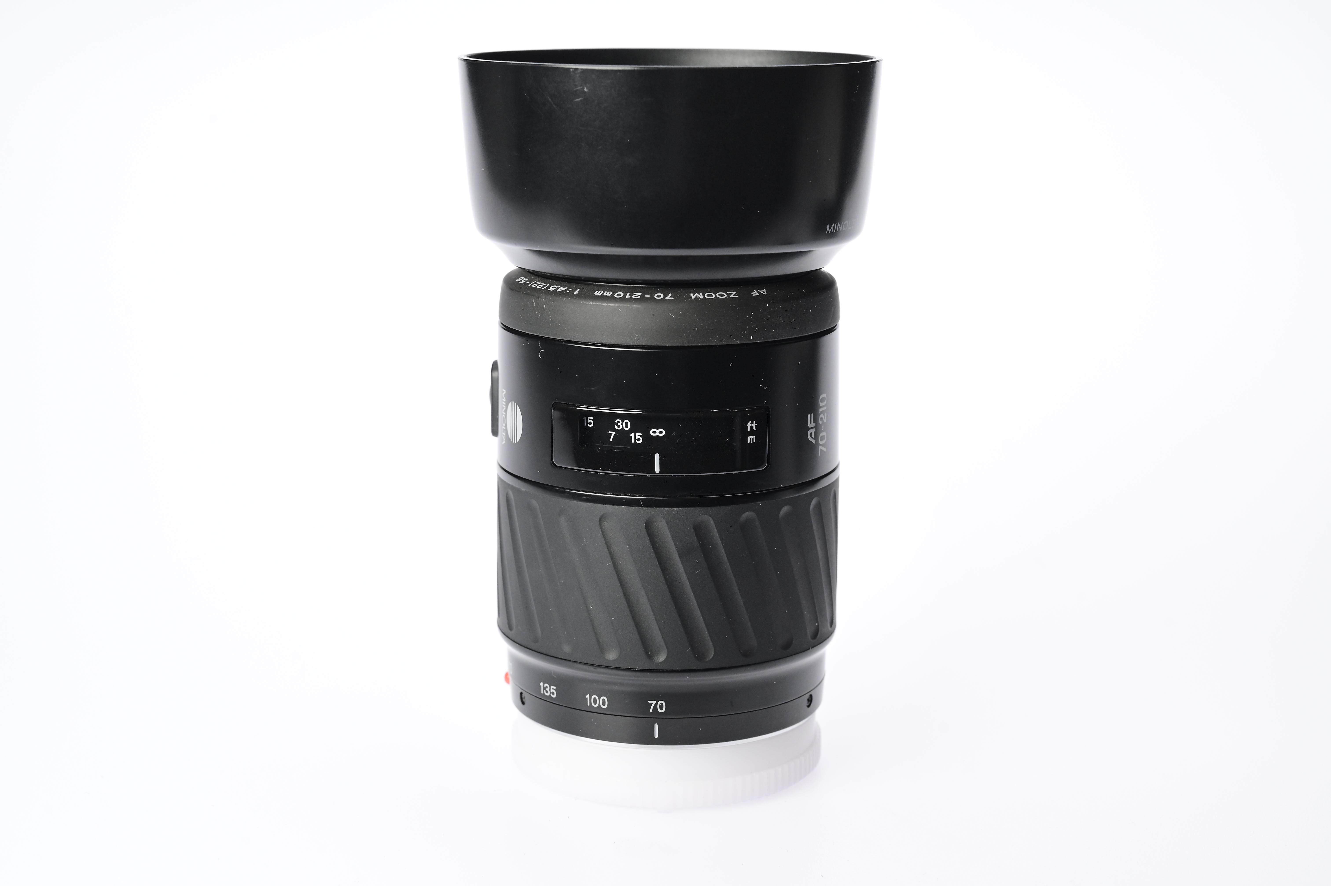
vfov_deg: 23.3
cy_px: 443
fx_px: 2143
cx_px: 666
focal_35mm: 58
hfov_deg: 34.5
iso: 800
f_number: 10
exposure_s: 1/80
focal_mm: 58
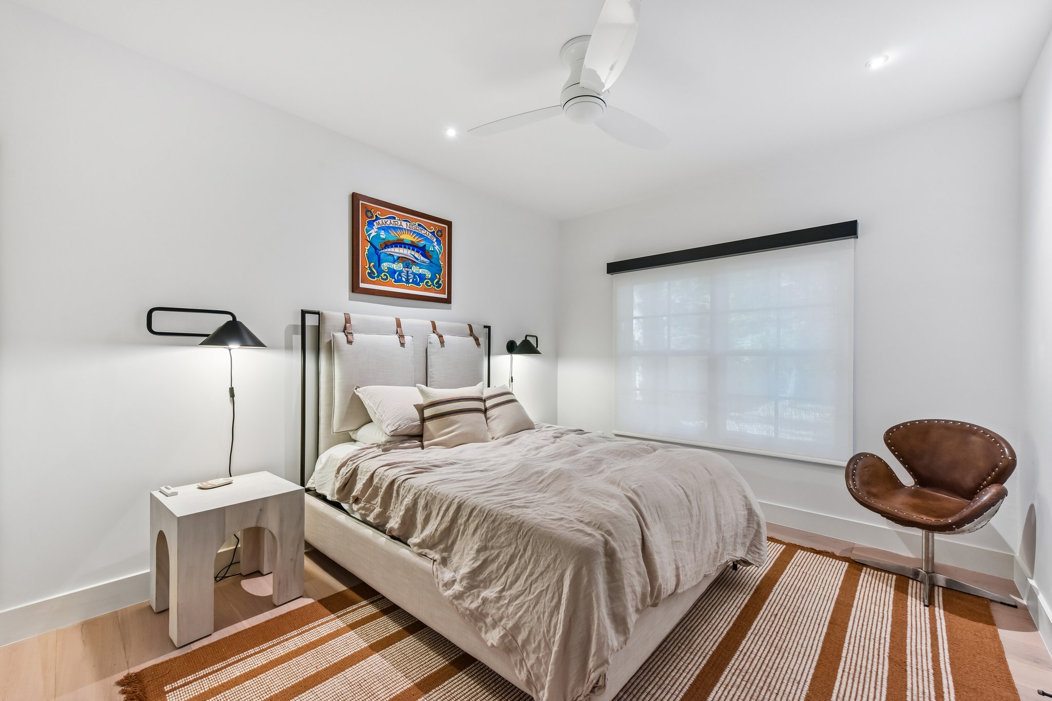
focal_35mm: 14
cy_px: 350
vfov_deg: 81.2
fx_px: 409
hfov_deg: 104.3
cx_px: 526
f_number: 8
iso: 560
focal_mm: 14
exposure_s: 1/15
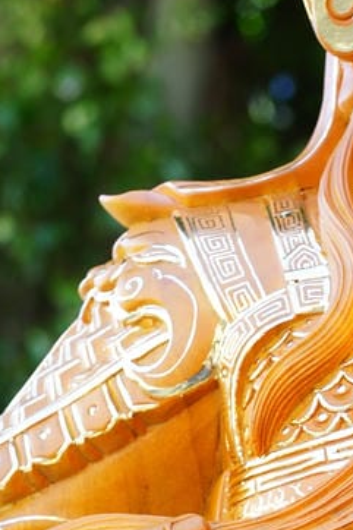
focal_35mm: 174
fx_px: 2562
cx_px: 562
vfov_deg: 11.4
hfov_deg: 7.7
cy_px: 763
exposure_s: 1/80
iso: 200
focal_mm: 35
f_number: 5.6
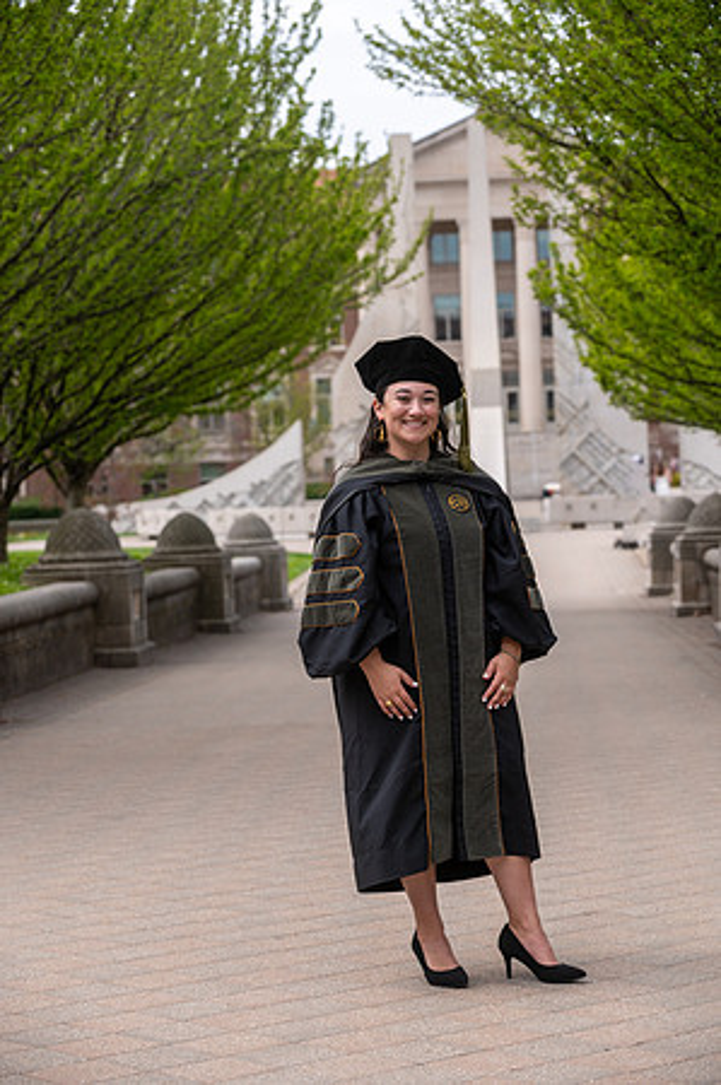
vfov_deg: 23.7
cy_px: 542
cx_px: 360
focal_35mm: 86
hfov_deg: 15.9
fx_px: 2589
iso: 125
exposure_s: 1/500
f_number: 4.5
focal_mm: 86
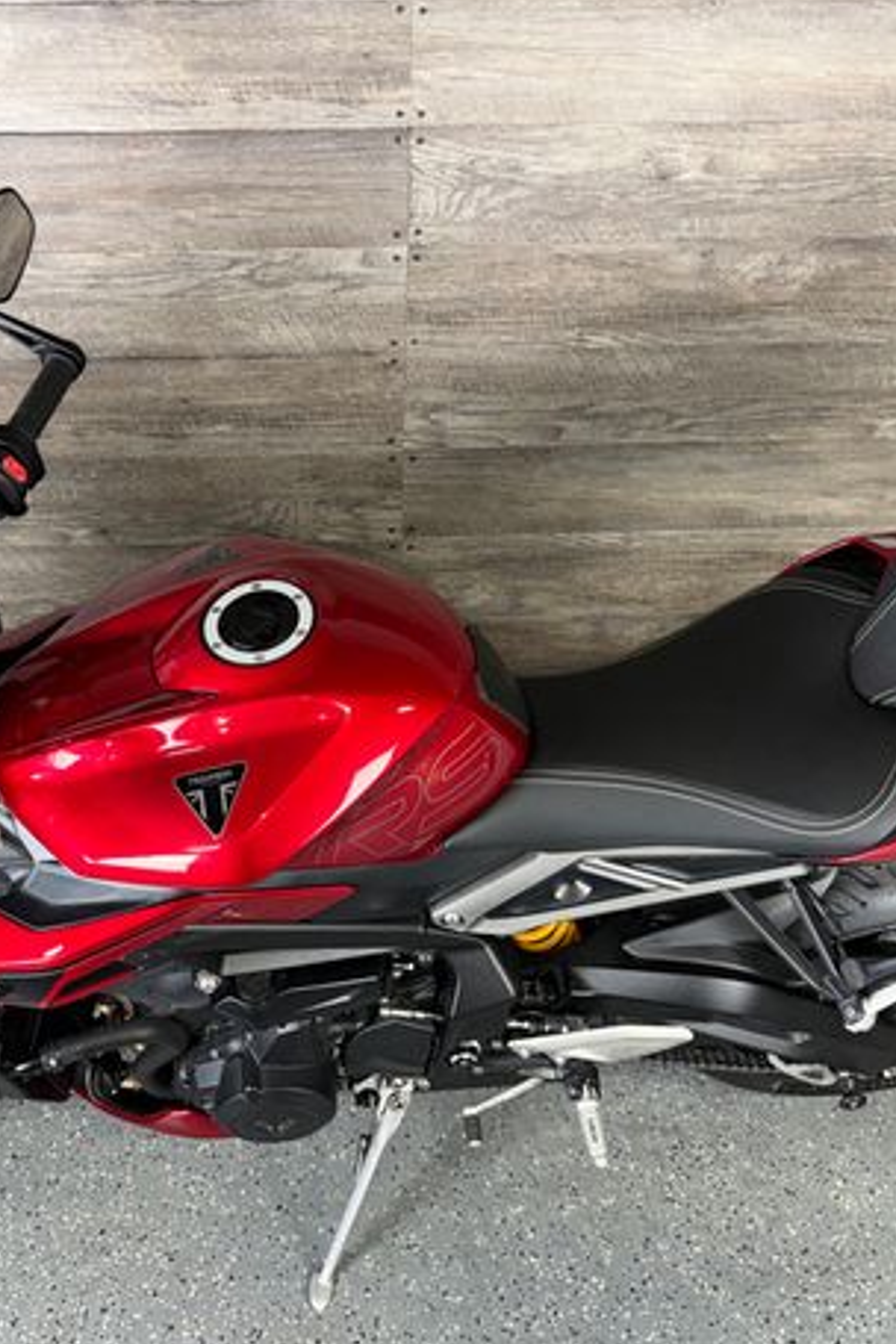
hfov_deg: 37.7
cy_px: 690
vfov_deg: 54.4
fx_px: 1307
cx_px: 360
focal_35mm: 35
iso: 64
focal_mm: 6.76
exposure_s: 1/22
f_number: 1.78
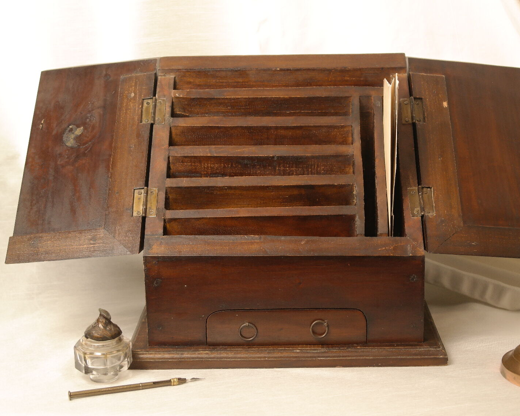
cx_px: 298
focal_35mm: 66
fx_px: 1016
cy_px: 207
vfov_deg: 23.1
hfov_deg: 28.7
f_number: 5.6
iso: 800
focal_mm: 38
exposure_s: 1/30
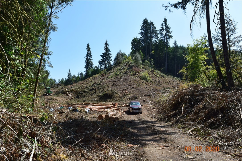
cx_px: 121
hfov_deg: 67.4
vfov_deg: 47.9
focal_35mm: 27
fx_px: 181
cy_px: 80
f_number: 11
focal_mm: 18
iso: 400
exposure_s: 1/500
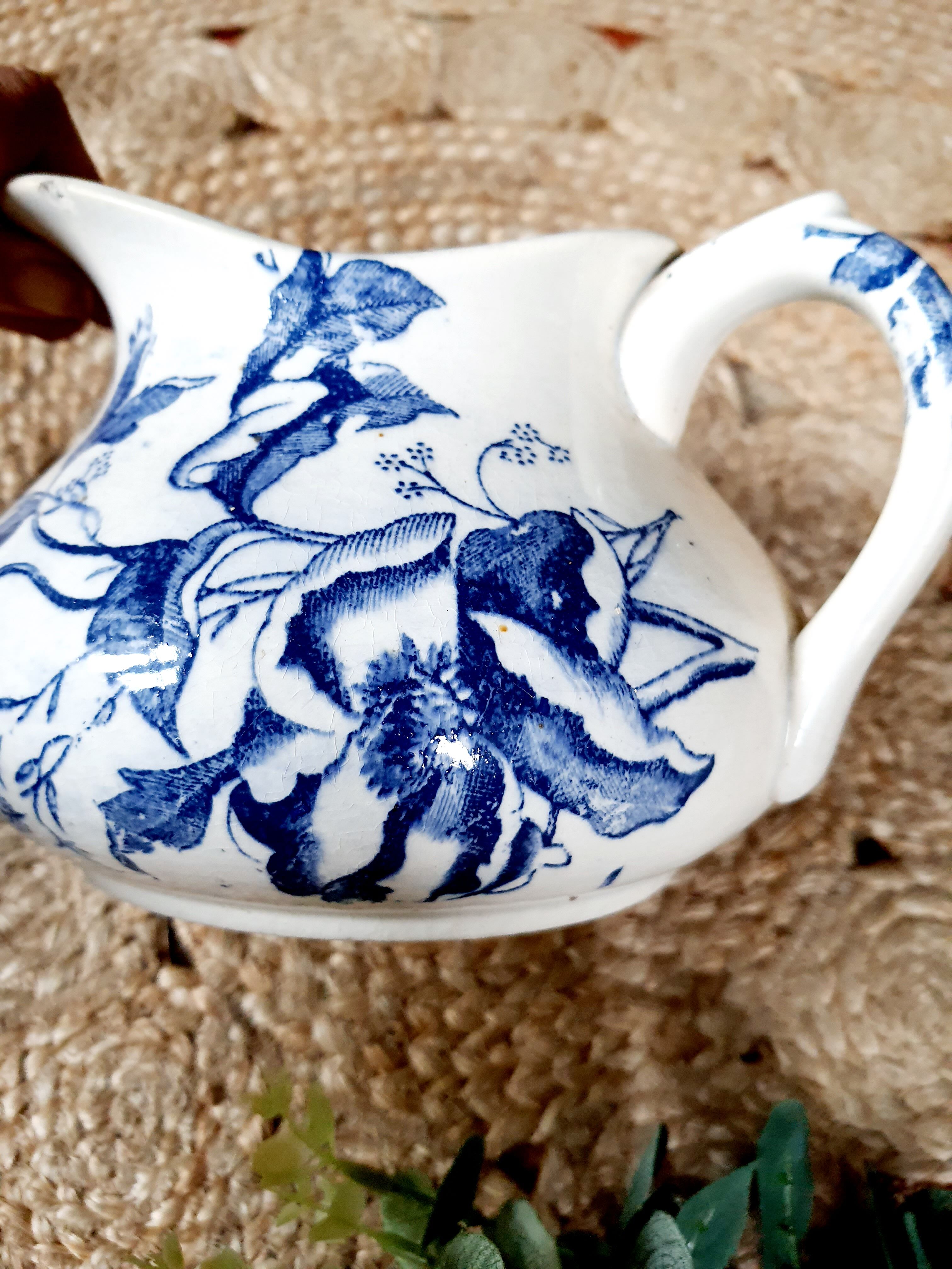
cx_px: 476
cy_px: 634
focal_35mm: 26
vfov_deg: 67.3
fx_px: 953
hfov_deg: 53.1
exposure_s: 1/120
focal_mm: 4.32
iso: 250
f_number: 1.7
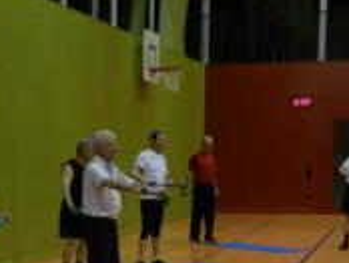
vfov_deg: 13.0
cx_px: 96
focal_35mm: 109
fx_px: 1100
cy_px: 370
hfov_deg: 17.9
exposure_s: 1/30
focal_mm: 6.8
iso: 220
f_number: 4.5
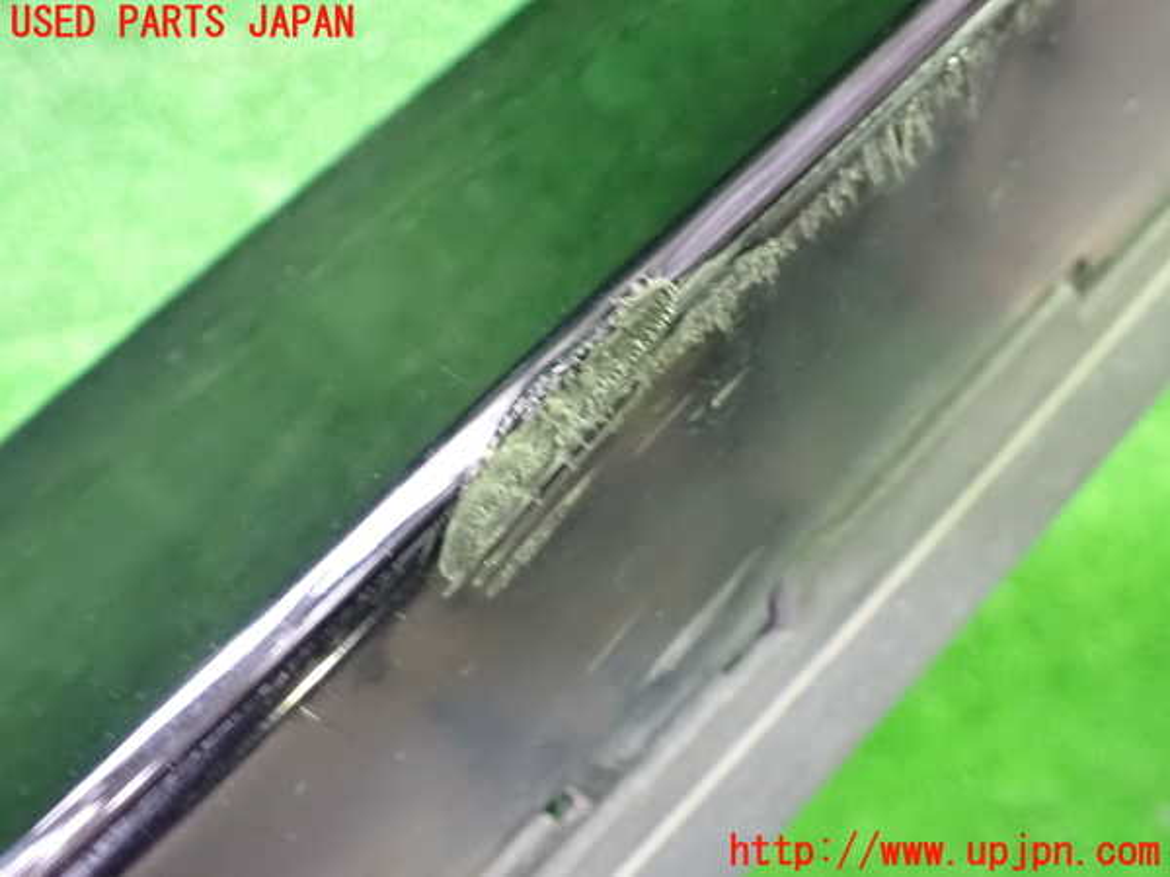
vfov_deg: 46.8
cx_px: 585
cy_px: 438
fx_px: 1014
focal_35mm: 30
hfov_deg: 60.0
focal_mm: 5.4
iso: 1600
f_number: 2.3
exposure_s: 1/25
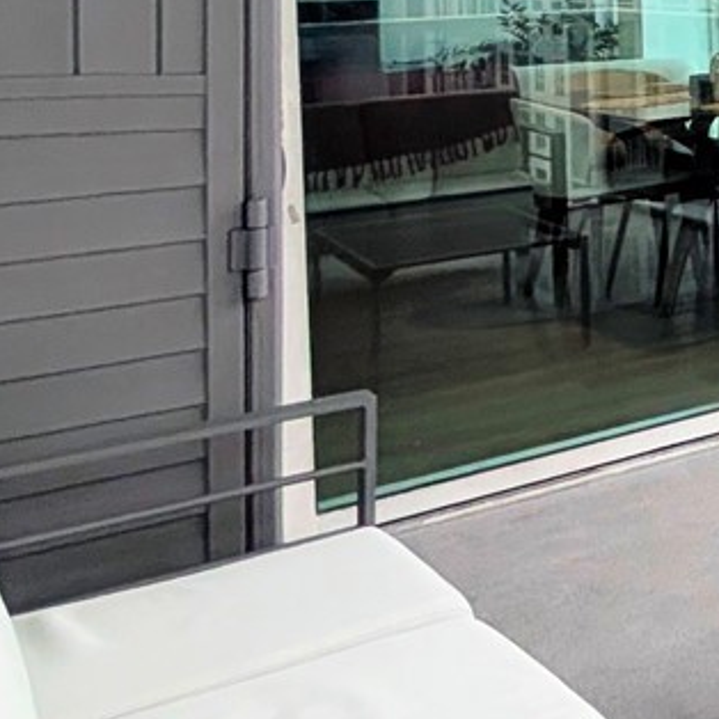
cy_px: -47
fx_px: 1269
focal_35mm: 54
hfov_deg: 17.3
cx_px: 1564
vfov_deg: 29.0
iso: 52
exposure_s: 1/433
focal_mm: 2.02
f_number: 1.7
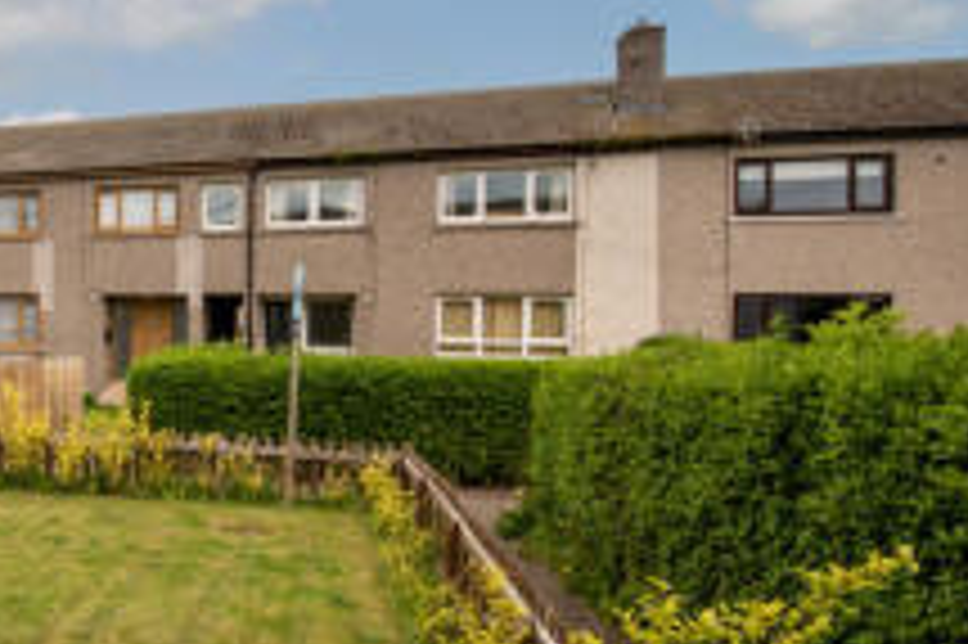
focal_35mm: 31
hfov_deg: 46.7
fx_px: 833
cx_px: -63
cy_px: 385
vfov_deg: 42.1
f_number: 8
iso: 400
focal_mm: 14
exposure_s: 1/640
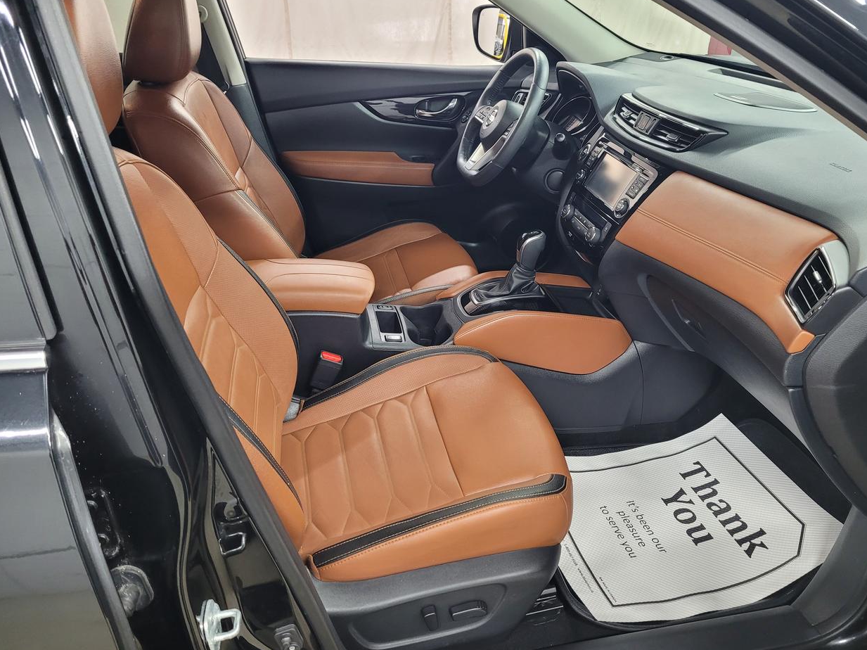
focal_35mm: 27
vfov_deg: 51.3
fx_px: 676
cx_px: 447
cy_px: 329
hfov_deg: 65.3
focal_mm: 5.4
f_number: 1.8
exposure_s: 1/40
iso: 250
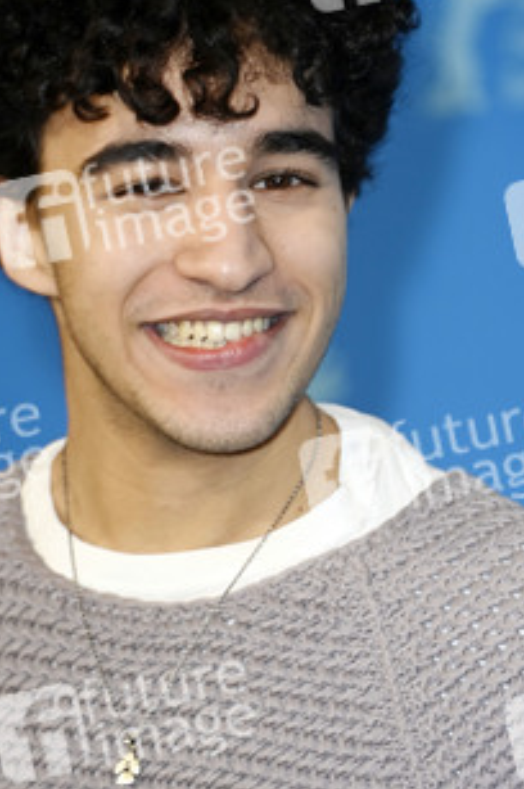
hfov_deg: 3.5
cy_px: 337
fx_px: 8555
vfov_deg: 5.3
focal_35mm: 391
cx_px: 198
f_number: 5.6
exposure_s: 1/250
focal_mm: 300
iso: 1250
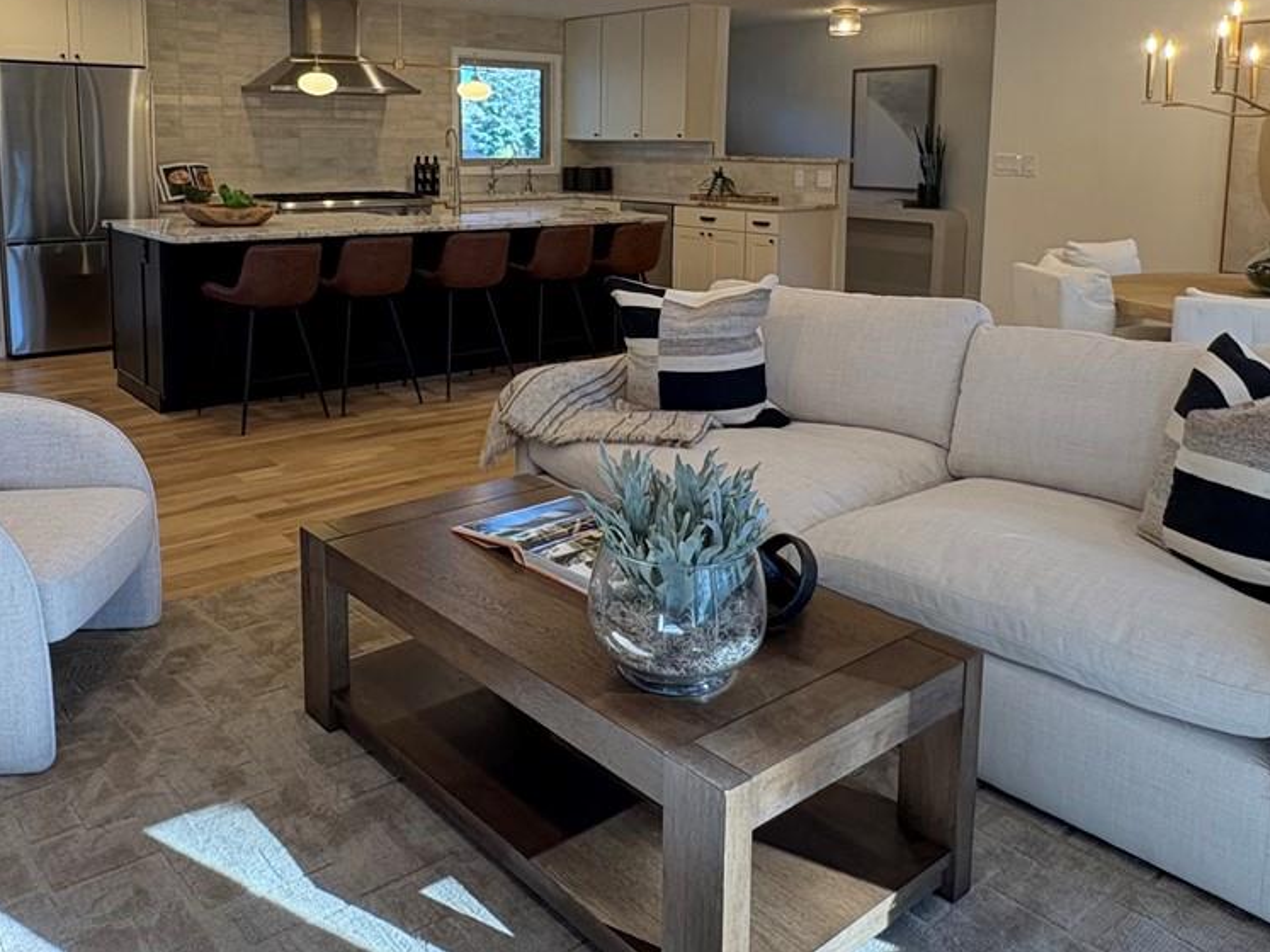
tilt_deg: -7.1
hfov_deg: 59.8
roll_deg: +0.1
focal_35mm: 30
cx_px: 568
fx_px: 1100
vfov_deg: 45.8
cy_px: 287
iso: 400
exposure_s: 1/120
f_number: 2.2
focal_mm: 2.22
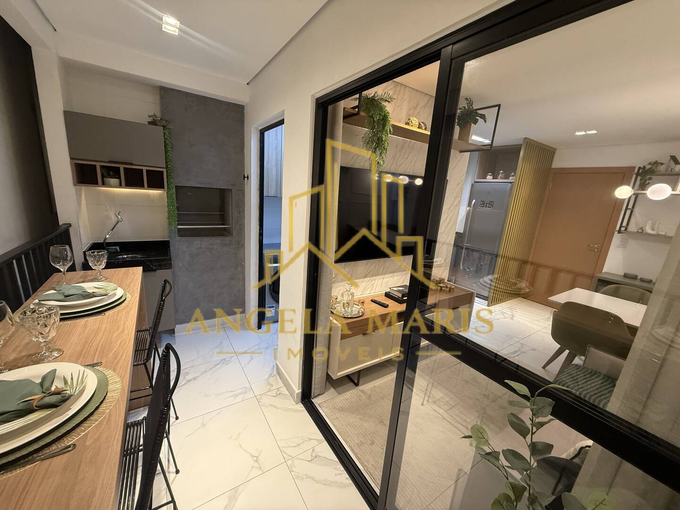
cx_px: 340
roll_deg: -5.1
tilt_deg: -12.3
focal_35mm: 14
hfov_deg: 102.1
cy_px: 255
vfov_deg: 85.7
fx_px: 275
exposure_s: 1/60
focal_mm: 2.22
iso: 320
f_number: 2.2
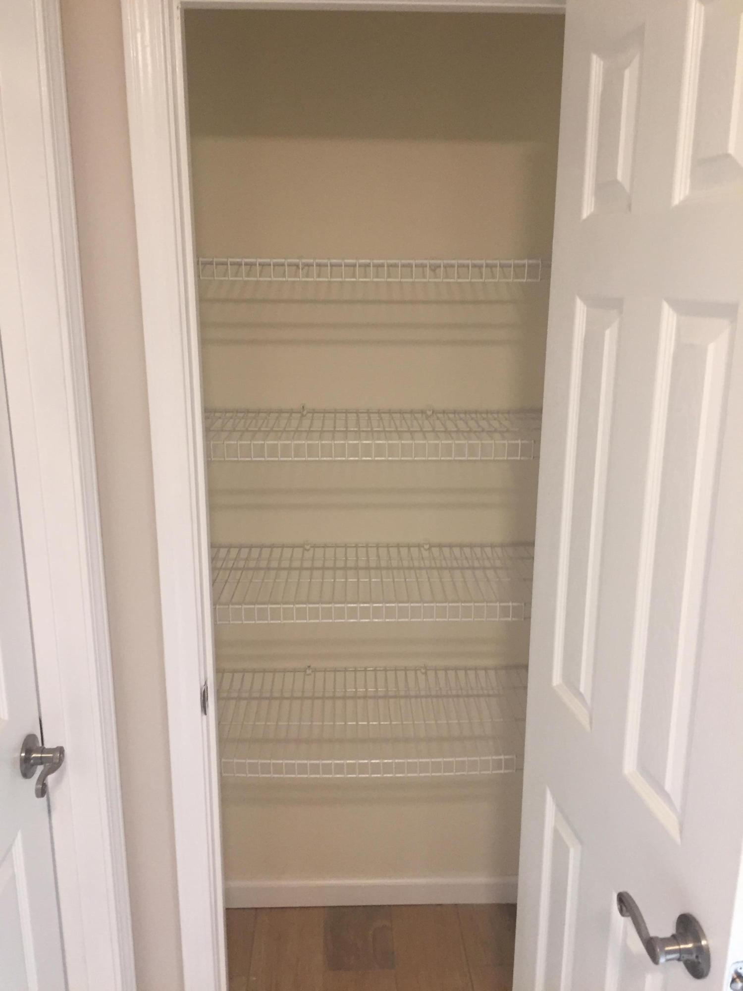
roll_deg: -0.7
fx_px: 830
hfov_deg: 48.2
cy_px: 496
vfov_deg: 61.7
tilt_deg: -12.6
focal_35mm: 29
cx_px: 372
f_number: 2.2
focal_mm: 4.15
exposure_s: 1/30
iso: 100
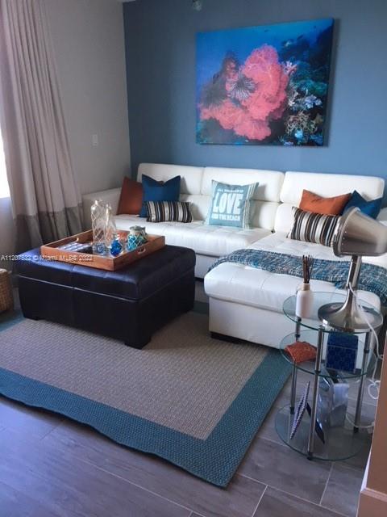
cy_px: 258
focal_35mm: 29
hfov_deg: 48.2
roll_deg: +1.0
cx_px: 194
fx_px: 432
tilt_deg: -20.0
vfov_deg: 61.7
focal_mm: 4.15
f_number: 2.2
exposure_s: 1/30
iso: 64
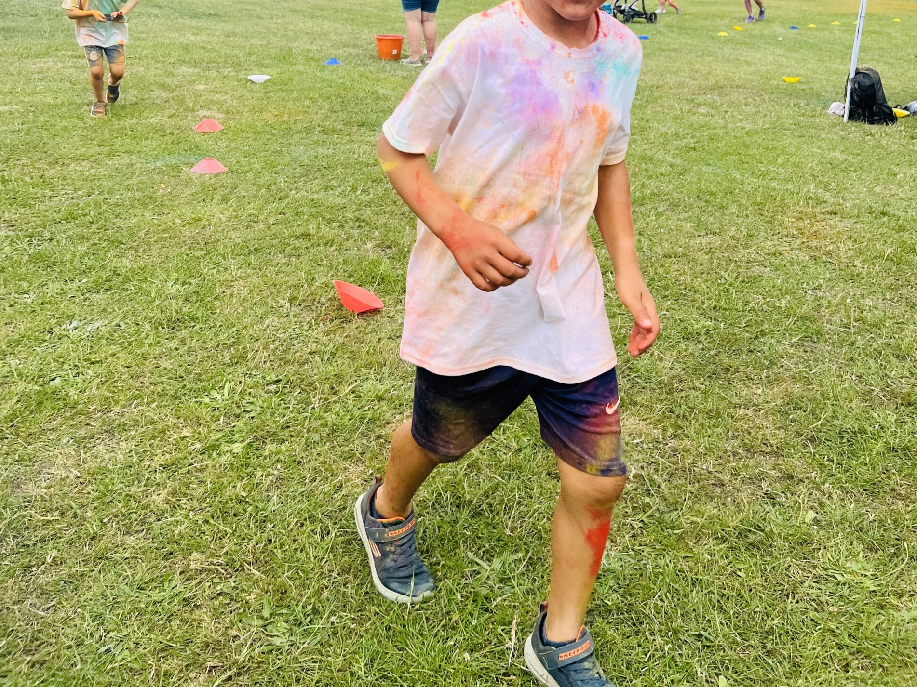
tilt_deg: -8.7
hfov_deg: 52.6
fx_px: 927
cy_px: 80
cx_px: 461
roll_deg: -3.2
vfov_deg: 38.2
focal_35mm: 35
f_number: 1.5
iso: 50
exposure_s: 1/2994
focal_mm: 5.7
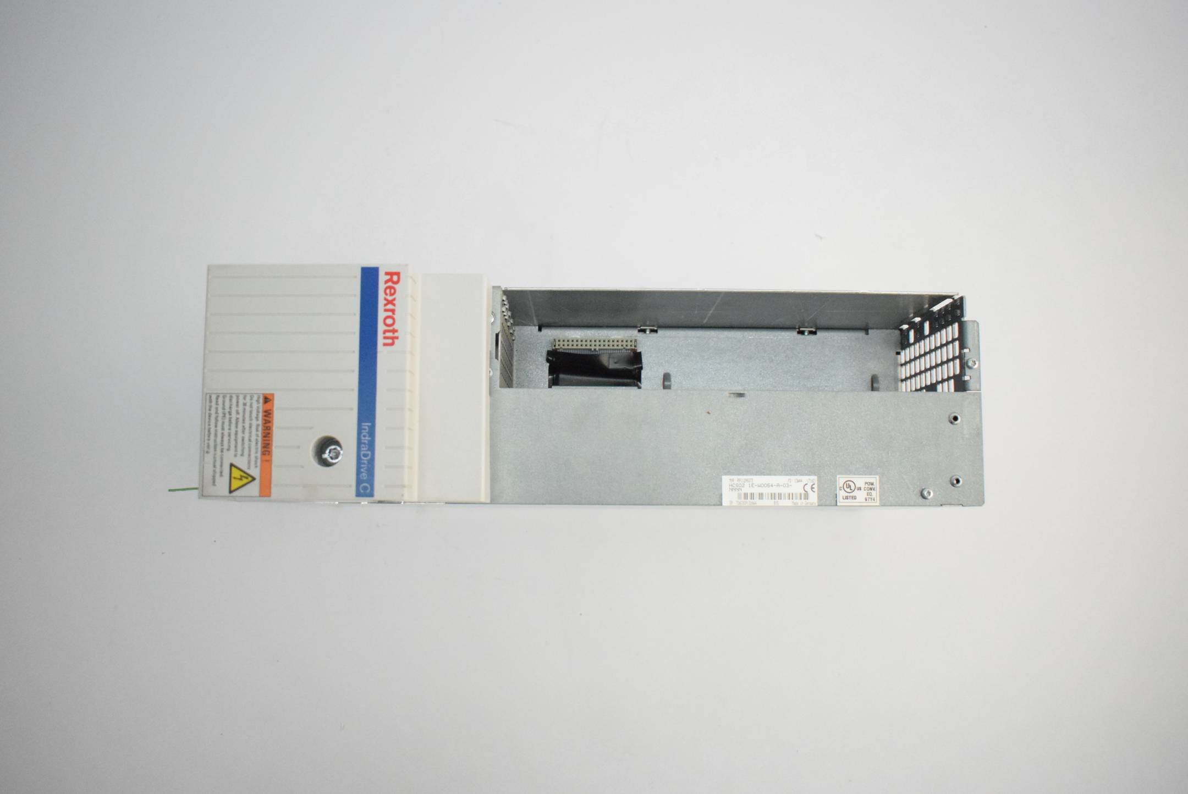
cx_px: 594
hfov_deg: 57.2
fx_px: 1090
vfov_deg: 40.0
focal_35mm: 33
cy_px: 397
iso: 6400
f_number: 3.8
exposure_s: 1/3000
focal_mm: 22
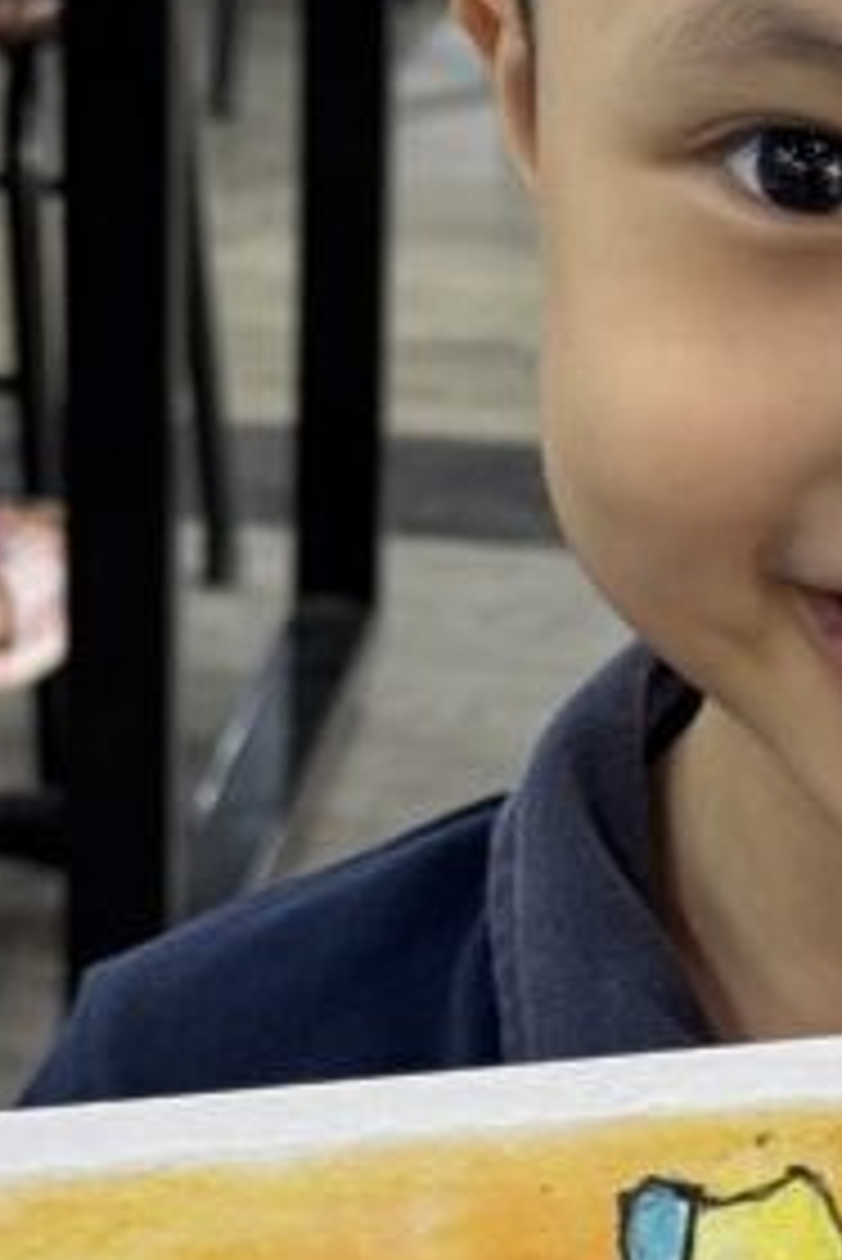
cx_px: 968
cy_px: 963
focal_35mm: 178
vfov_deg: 11.5
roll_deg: -3.5
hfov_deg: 7.7
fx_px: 6237
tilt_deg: -21.2
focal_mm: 6.76
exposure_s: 1/50
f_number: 1.78
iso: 64
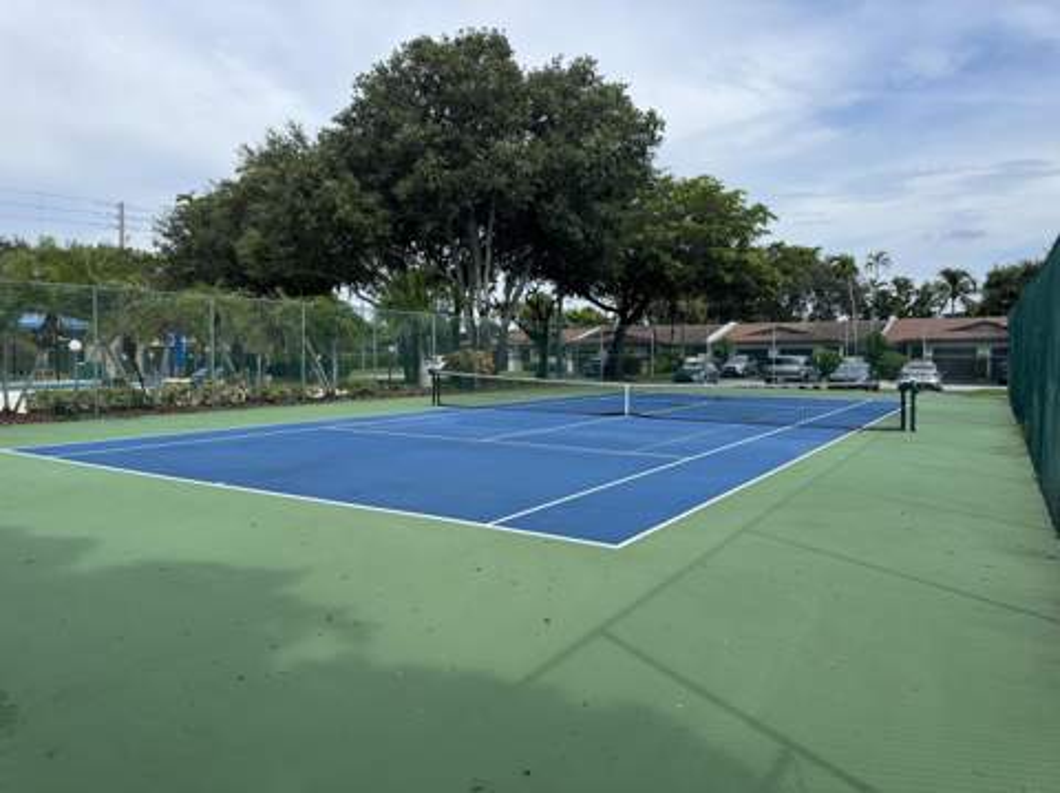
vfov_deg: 56.7
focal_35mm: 24
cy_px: 396
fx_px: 734
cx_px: 530
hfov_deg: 71.7
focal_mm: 6.76
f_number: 1.78
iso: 80
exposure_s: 1/2604
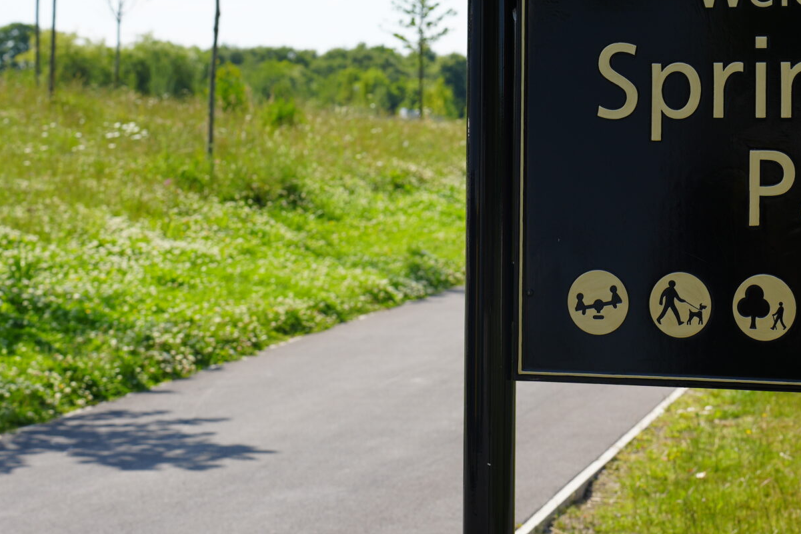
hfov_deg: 18.0
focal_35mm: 113
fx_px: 2514
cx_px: 605
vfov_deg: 12.1
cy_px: 106
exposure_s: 1/400
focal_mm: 53
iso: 100
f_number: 5
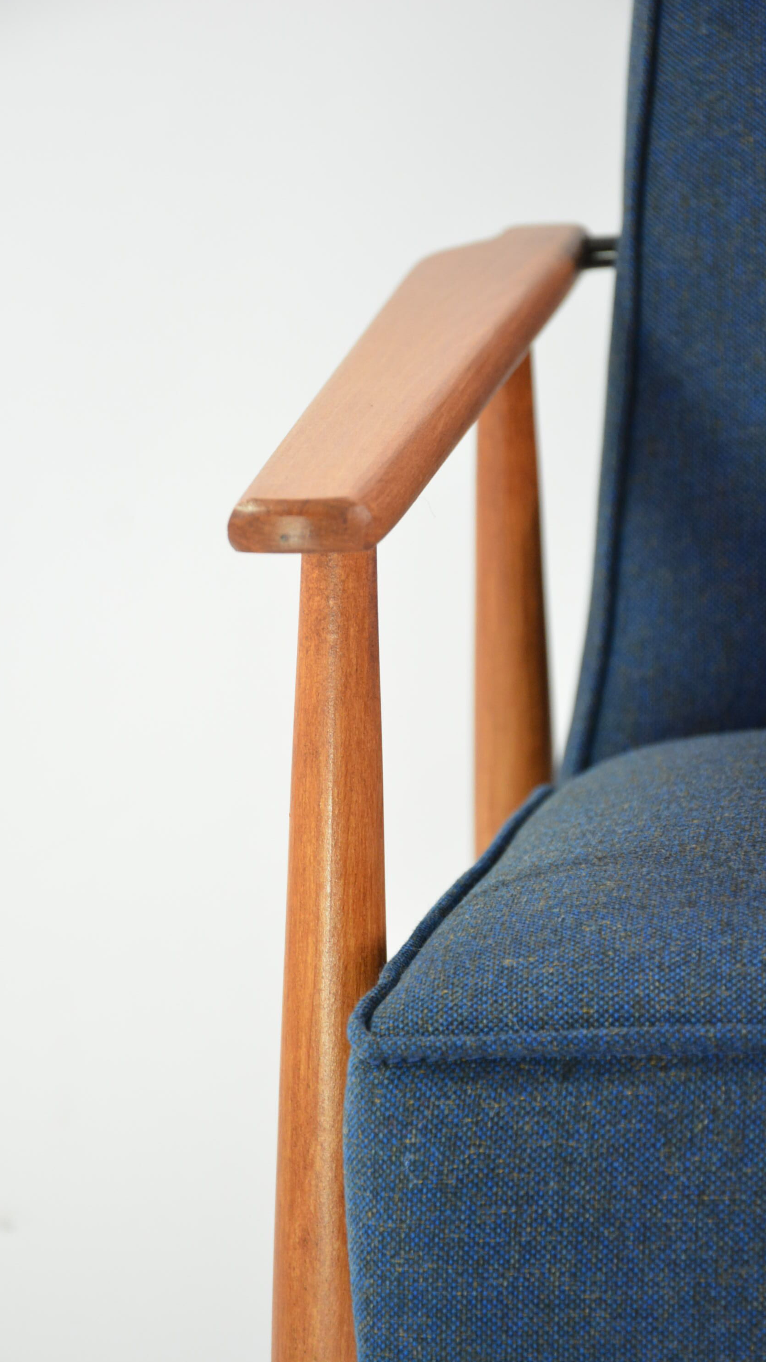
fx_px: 4279
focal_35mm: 119
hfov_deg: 10.2
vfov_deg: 18.1
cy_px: 680
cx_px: 381
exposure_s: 1/125
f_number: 5.3
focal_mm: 75
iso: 1400
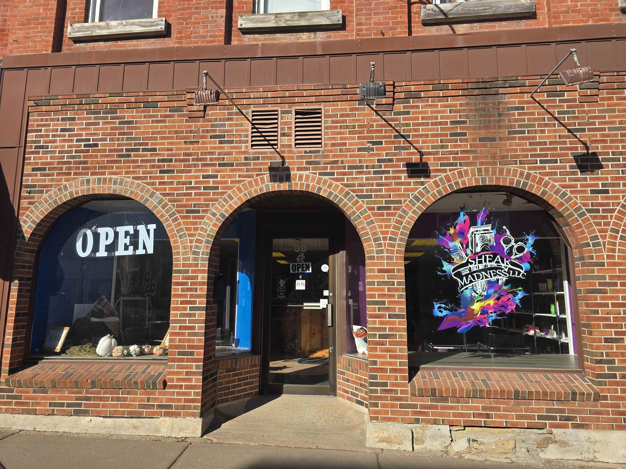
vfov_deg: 58.9
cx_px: 313
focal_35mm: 23
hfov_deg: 73.9
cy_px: 234
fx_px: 416
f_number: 1.7
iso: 12
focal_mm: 6.3
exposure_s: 1/638
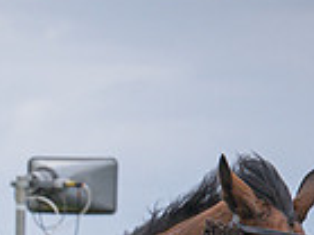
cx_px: 466
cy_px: 560
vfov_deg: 3.1
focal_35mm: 479
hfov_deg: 4.1
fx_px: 4341
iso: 400
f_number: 4
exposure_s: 1/3200
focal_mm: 70
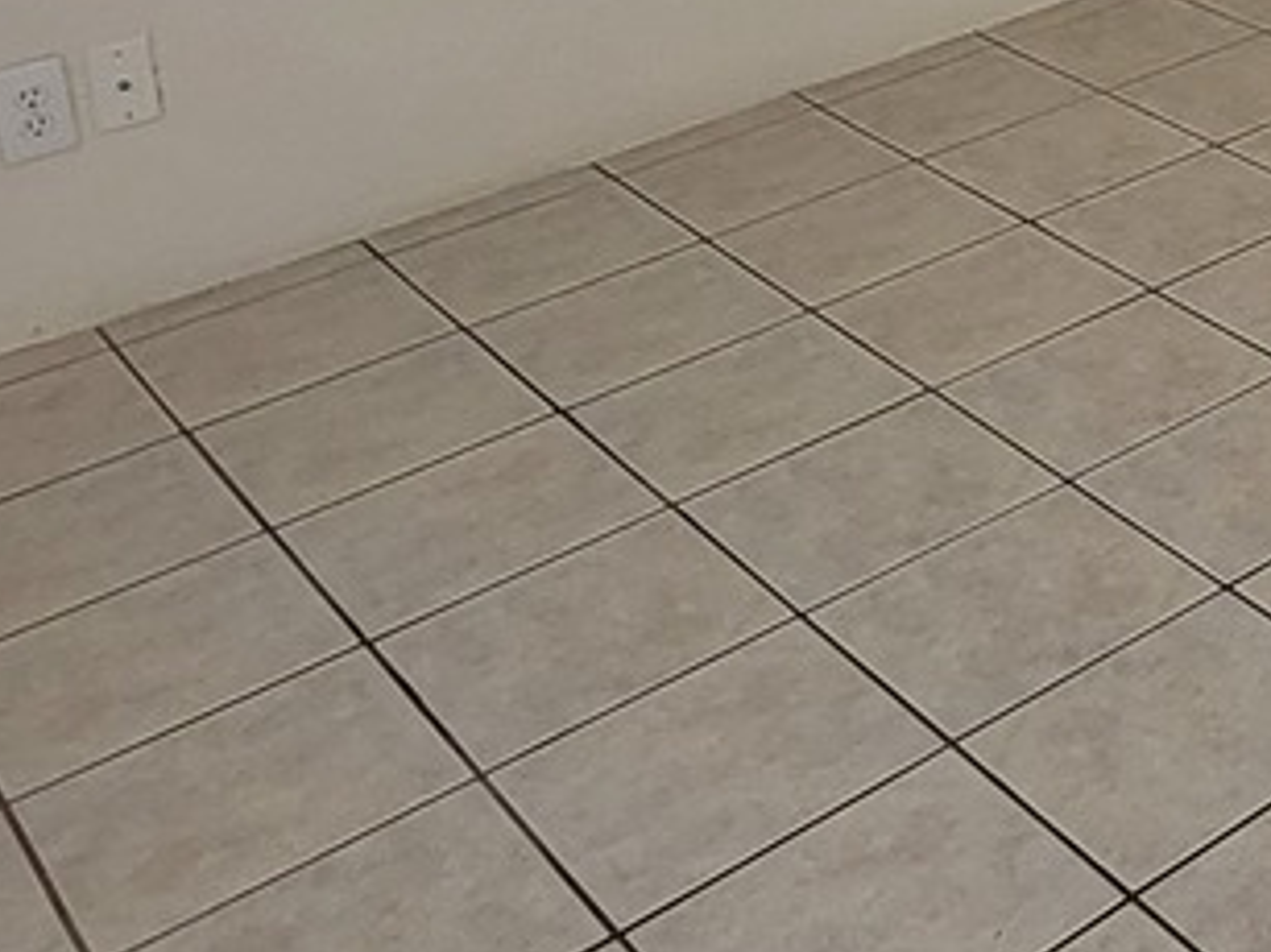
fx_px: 2239
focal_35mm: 61
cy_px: -406
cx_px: 1921
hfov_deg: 24.4
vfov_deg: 21.0
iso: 125
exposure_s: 1/60
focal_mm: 1.74
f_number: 2.2
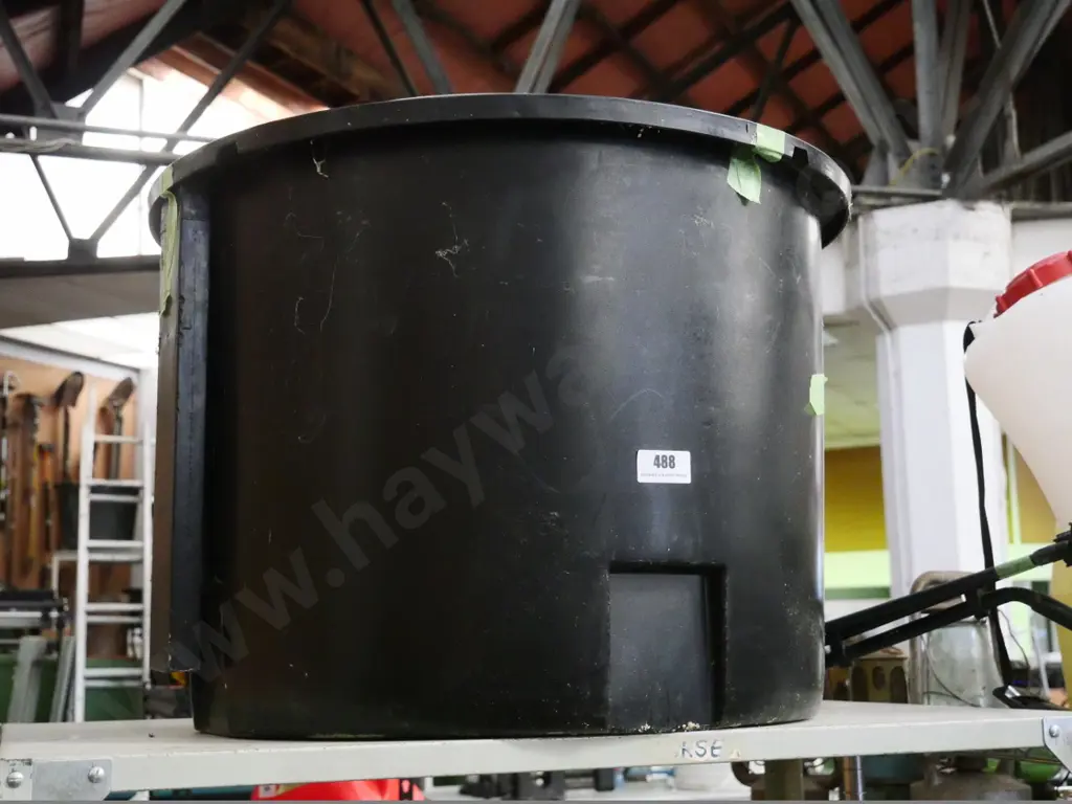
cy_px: 402
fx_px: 1363
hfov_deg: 42.9
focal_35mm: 44
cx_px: 536
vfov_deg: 32.9
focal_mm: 22
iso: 6400
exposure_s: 1/320
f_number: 4.2
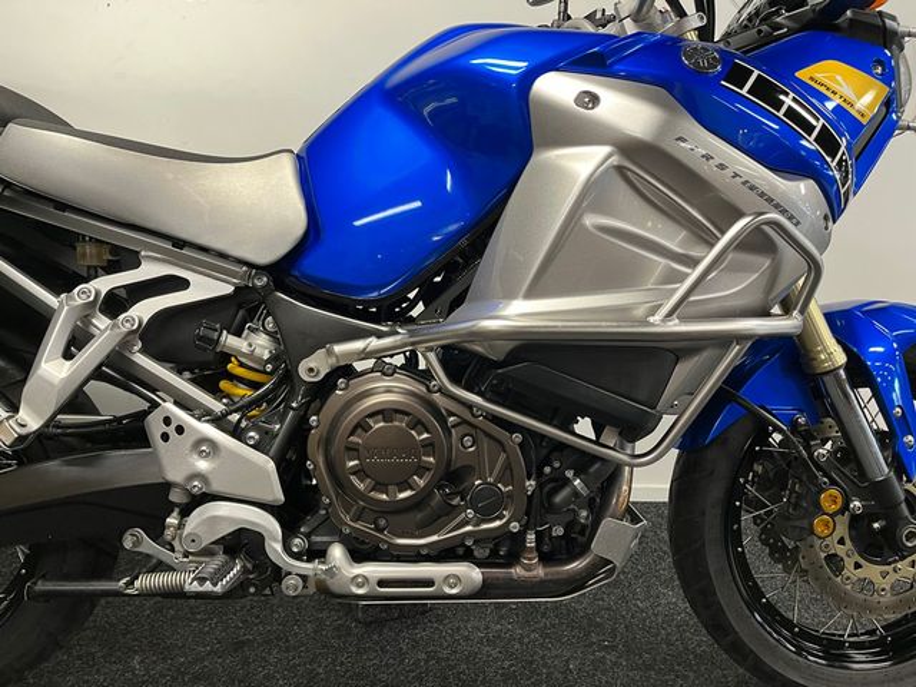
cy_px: 344
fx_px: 688
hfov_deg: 67.3
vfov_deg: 53.1
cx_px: 458
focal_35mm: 26
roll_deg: -3.1
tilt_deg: -10.2
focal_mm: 5.1
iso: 200
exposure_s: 1/50
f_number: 1.6
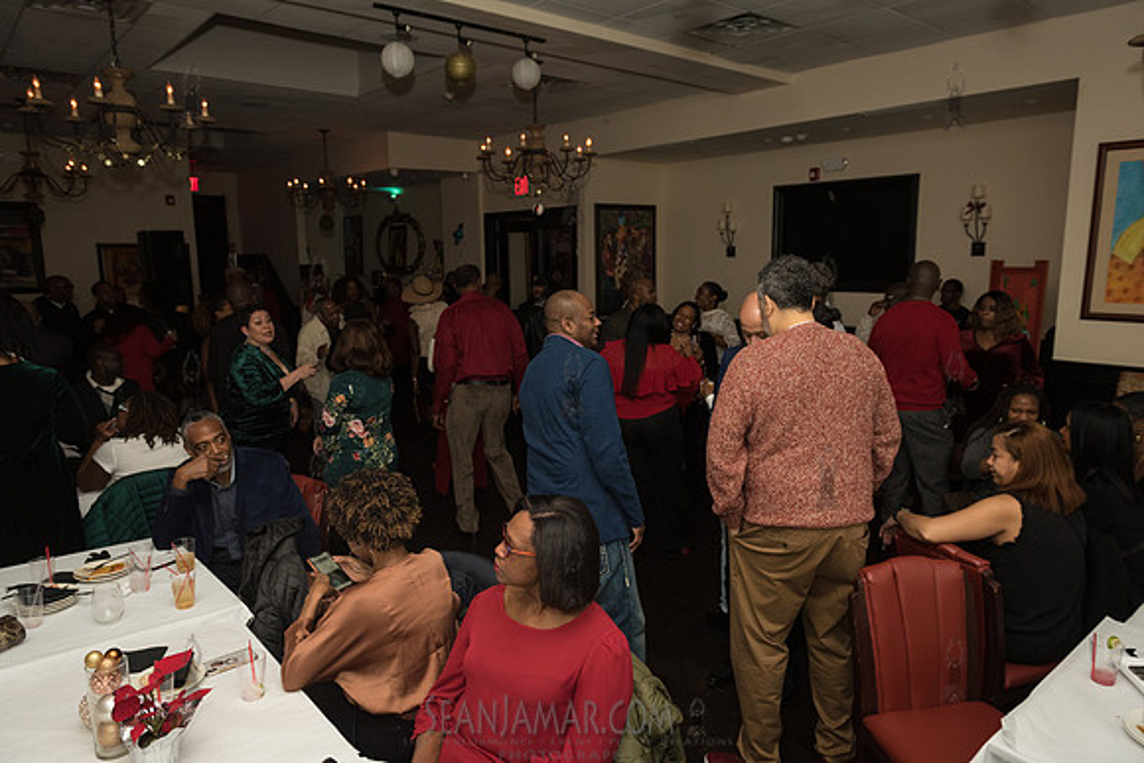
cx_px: 572
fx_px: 763
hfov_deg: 73.7
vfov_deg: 53.2
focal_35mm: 24
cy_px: 382
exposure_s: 1/200
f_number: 4.5
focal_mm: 24
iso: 2000
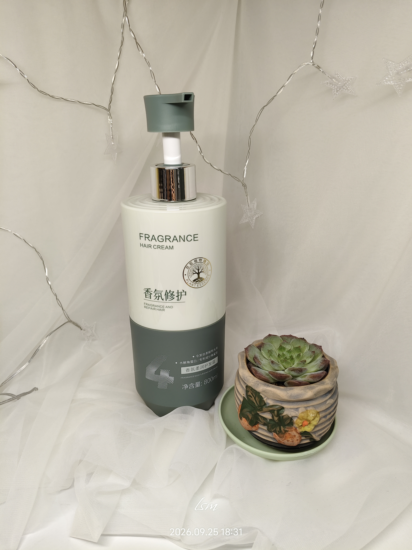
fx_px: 413
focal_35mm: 26
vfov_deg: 67.3
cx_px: 206
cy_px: 275
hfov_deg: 53.1
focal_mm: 4.84
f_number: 1.79
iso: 293
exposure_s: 1/100
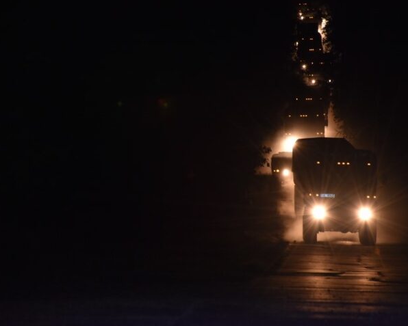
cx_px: 248
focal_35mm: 254
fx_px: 3068
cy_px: 162
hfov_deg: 7.6
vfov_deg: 6.1
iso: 1400
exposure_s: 1/60
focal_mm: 140
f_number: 5.6
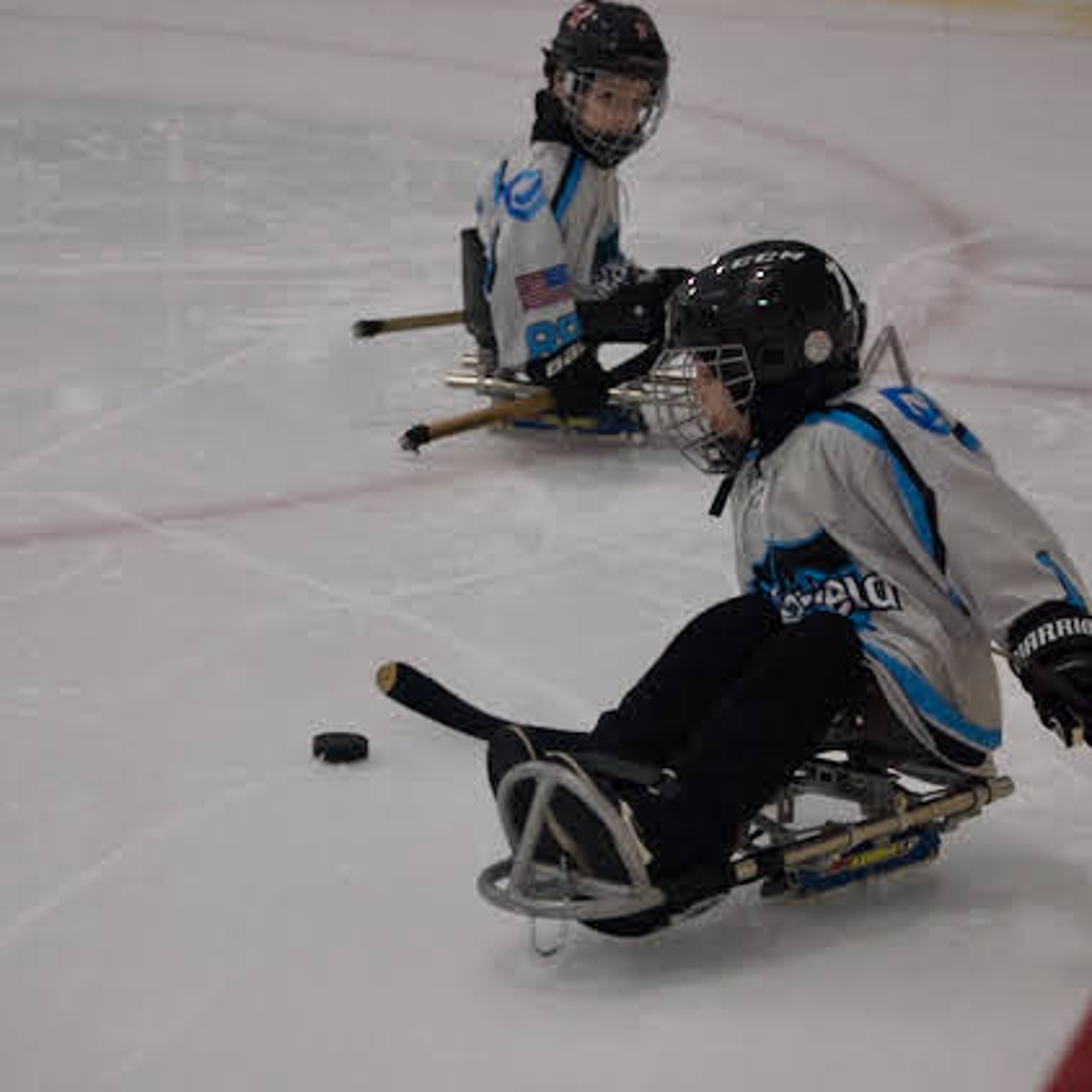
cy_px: 546
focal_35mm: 116
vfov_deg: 15.0
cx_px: 515
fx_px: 4140
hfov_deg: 15.0
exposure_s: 1/500
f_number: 4.2
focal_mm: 60
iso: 1600
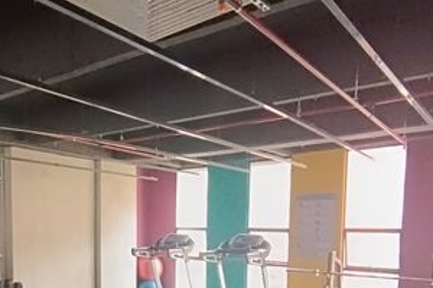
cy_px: 279
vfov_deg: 33.3
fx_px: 445
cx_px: 172
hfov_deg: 51.5
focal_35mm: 37
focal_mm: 1.66
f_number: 2.2
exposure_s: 1/60
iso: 436
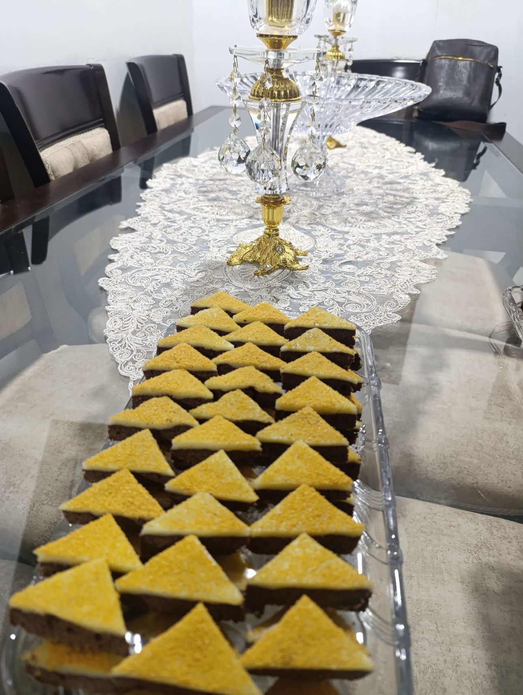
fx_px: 462
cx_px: 262
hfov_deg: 59.0
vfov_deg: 73.9
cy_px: 348
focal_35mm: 23
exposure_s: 1/50
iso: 800
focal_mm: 6.14
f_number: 1.6
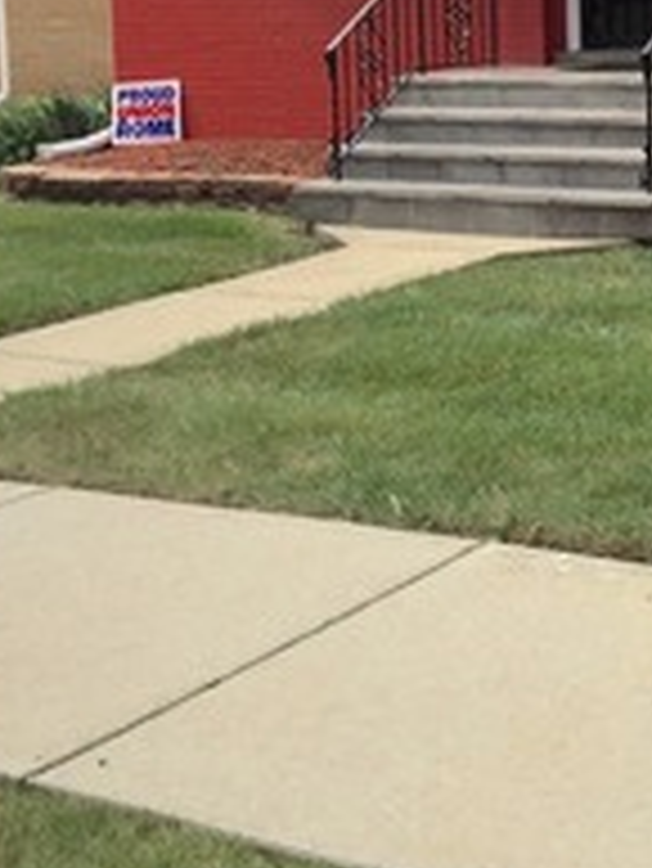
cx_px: 742
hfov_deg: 19.5
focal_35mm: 72
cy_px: 36
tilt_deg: -0.6
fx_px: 1806
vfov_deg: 25.9
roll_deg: +1.4
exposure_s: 1/989
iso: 32
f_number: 2.2
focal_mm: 4.15
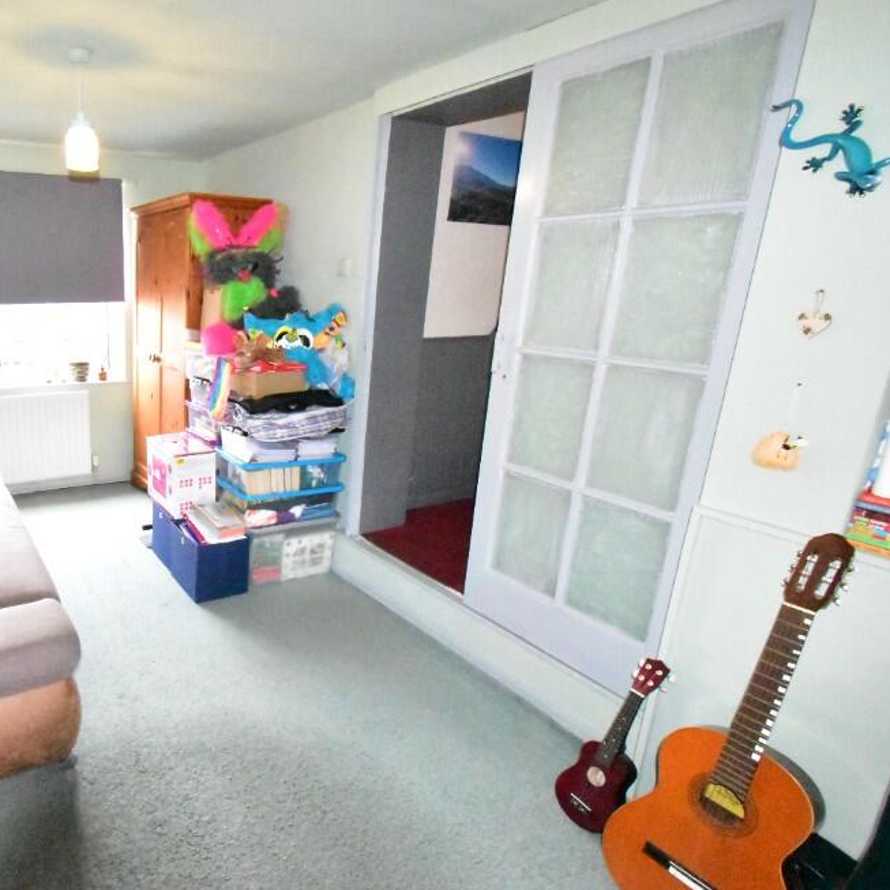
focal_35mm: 20
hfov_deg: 68.8
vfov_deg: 74.8
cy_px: 440
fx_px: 582
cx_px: 199
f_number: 11
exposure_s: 1/200
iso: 25600
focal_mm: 10
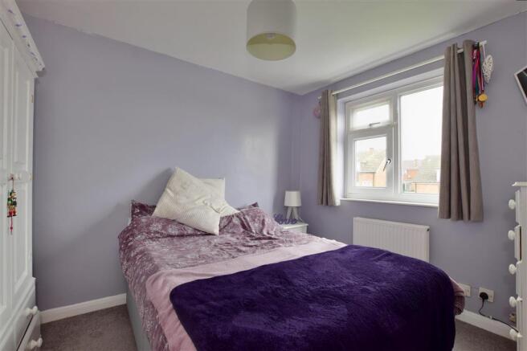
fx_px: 307
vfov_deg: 59.5
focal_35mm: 21
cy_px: 176
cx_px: 264
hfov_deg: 81.2
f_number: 11
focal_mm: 14
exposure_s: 1/13
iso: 400
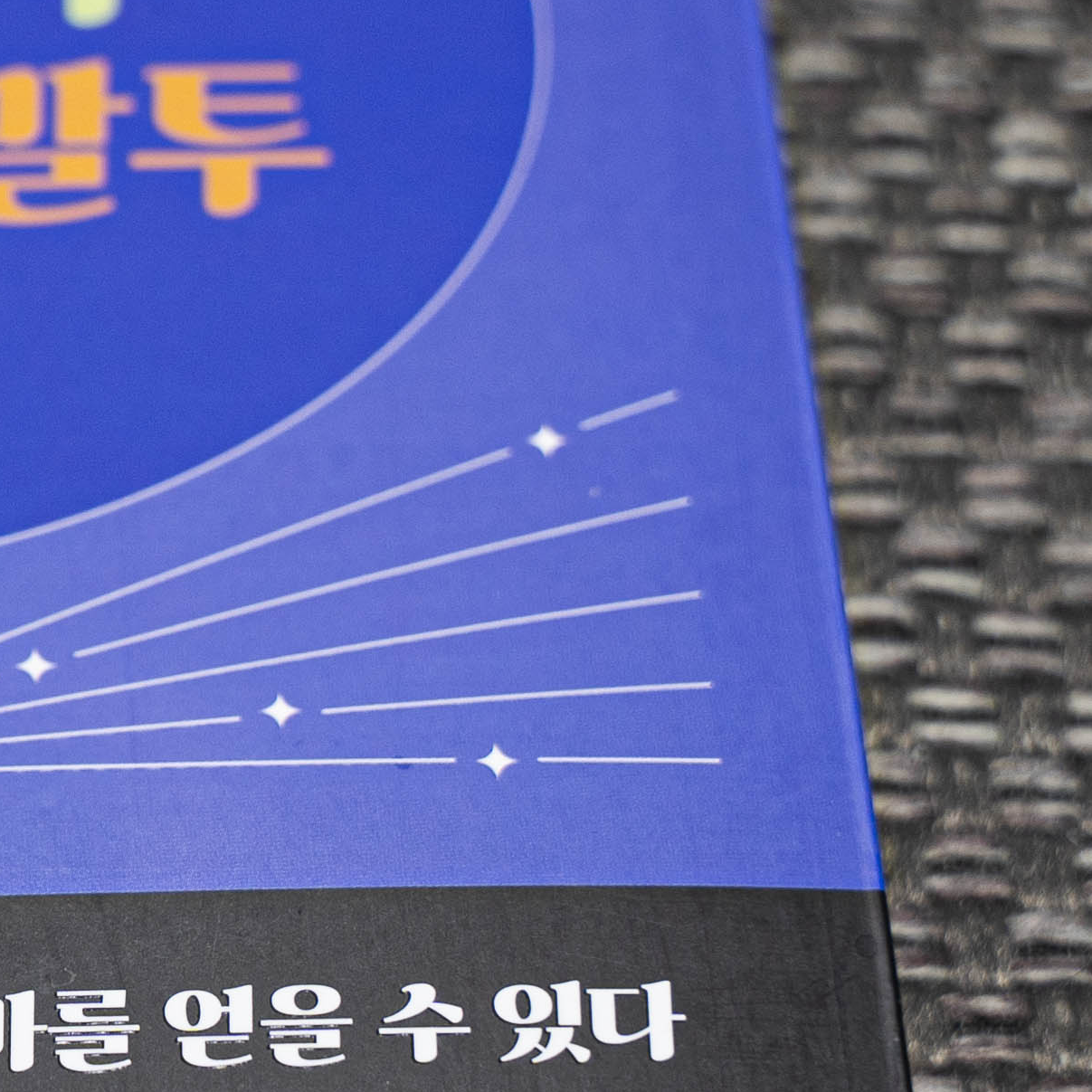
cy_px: 459
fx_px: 6092
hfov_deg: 10.1
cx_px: -236
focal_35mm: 171
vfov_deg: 10.2
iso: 160
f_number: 2.8
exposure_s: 1/40
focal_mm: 40.4
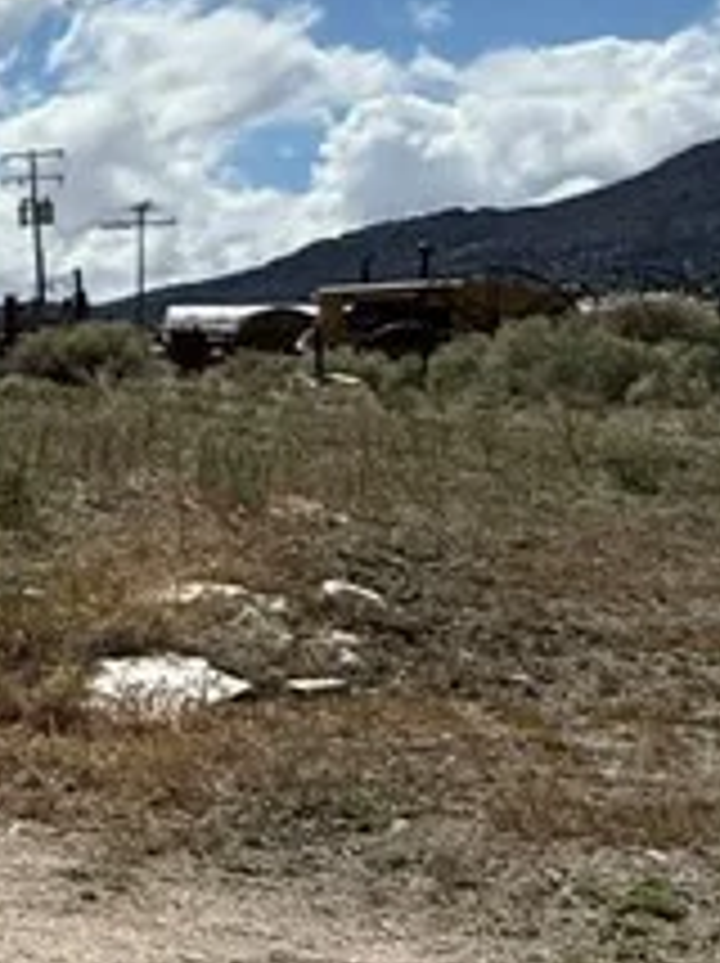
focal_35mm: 67
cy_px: 396
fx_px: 1862
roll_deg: -1.8
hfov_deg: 14.1
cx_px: -1058
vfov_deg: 28.9
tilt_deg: +0.5
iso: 50
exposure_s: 1/4425
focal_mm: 2.22
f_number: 2.2
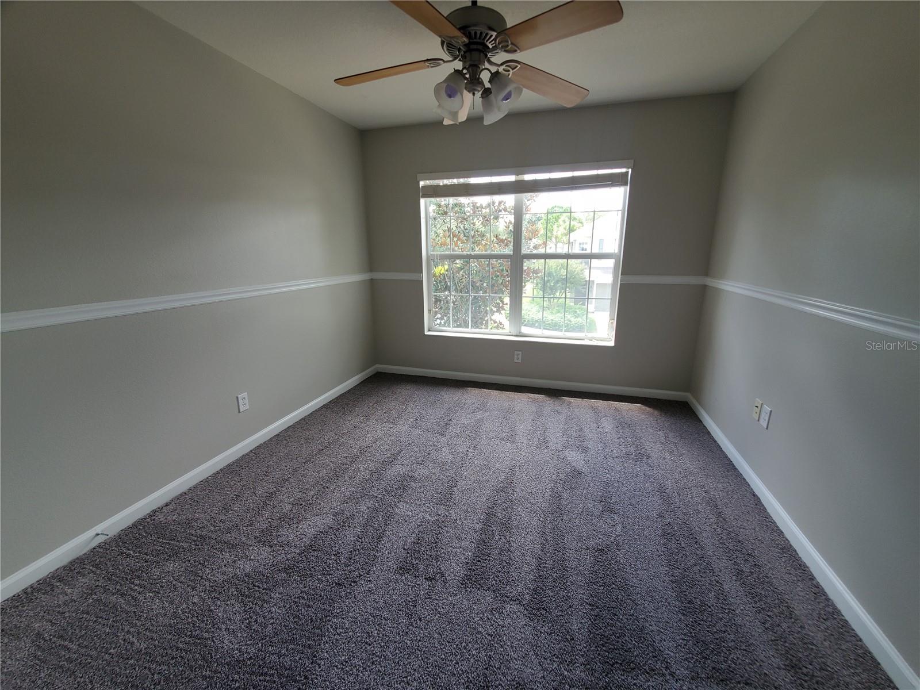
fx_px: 346
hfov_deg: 106.2
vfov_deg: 89.9
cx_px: 460
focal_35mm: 13
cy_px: 345
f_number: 2.2
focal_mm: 1.8
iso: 64
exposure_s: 1/60
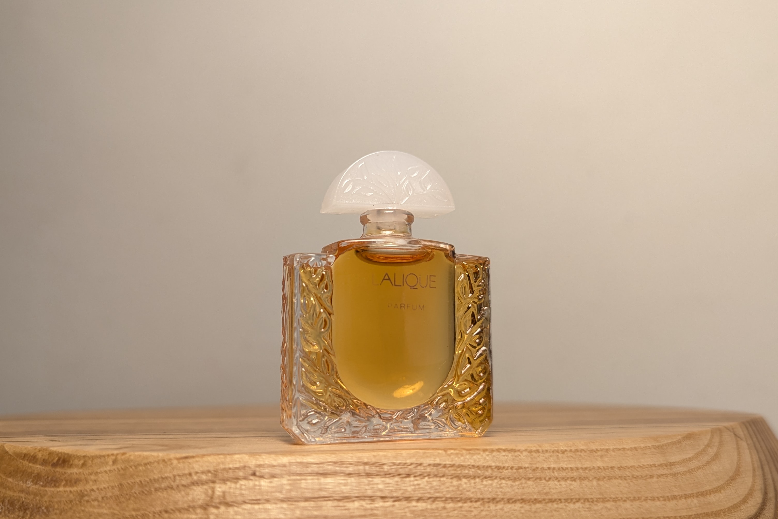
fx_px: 735
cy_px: 281
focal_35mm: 34
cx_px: 381
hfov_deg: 55.8
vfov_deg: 38.9
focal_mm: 6.81
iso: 120
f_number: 1.85
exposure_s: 1/90
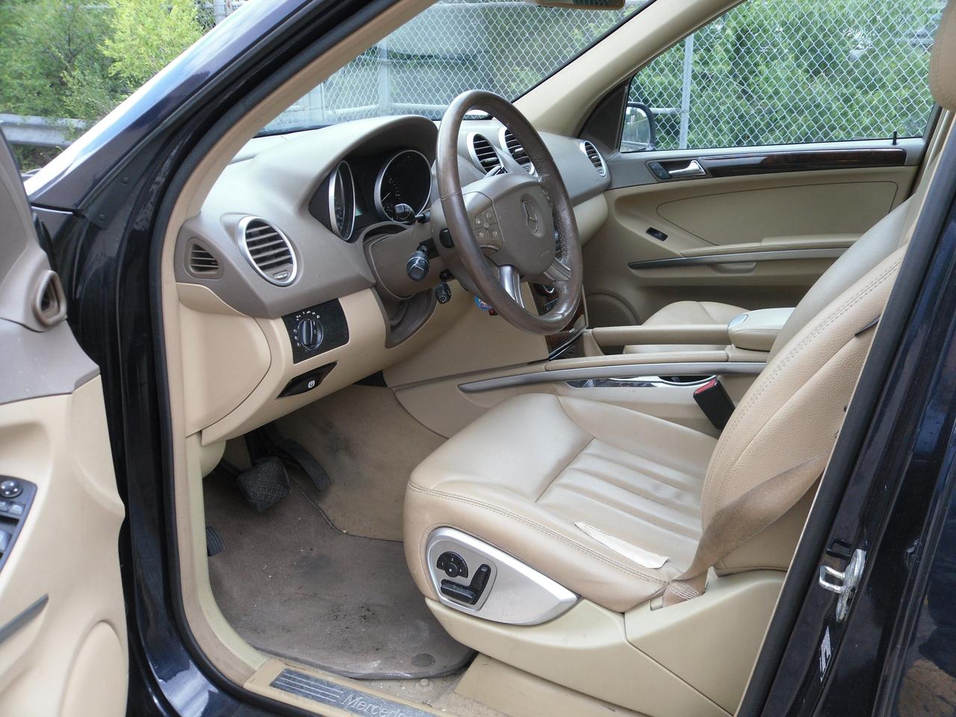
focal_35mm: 35
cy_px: 358
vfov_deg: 40.7
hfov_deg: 52.6
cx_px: 478
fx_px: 967
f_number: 3.5
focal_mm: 6.3
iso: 100
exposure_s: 1/90
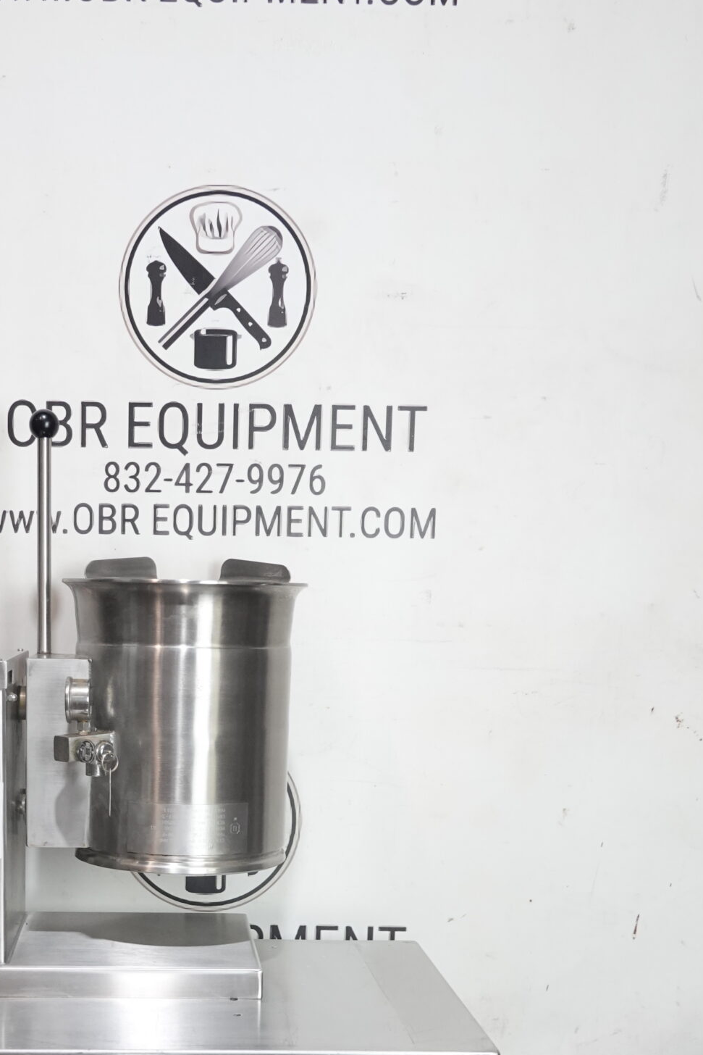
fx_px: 1493
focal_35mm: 51
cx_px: 184
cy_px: 811
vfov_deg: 37.8
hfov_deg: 26.2
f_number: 3.2
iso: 400
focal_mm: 10.83
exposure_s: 1/30
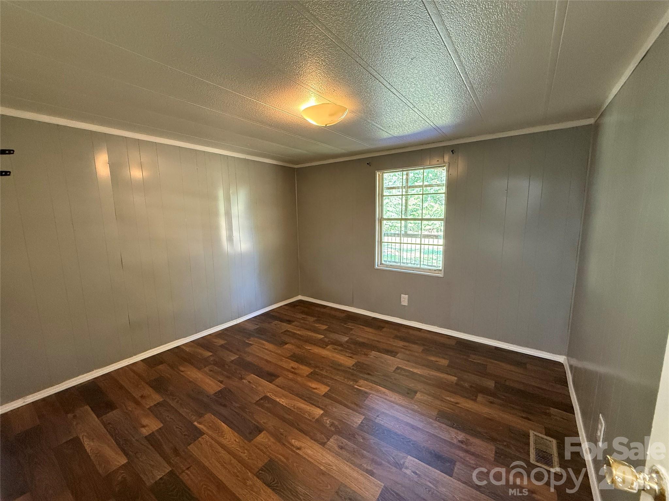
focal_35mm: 14
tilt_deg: -8.0
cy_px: 250
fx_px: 271
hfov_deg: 102.1
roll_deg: +0.2
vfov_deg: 85.7
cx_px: 334
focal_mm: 2.22
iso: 500
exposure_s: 1/60
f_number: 2.2
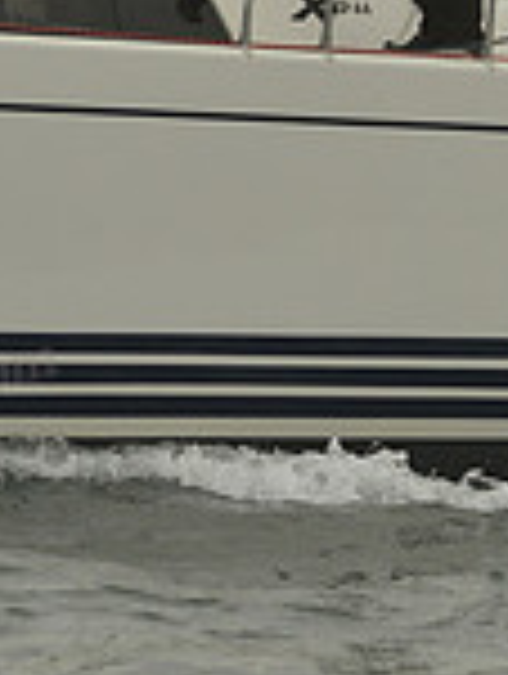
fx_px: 7961
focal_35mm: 408
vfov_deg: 4.8
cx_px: 290
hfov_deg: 3.7
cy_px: 130
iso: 400
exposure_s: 1/1250
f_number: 5.6
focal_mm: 110
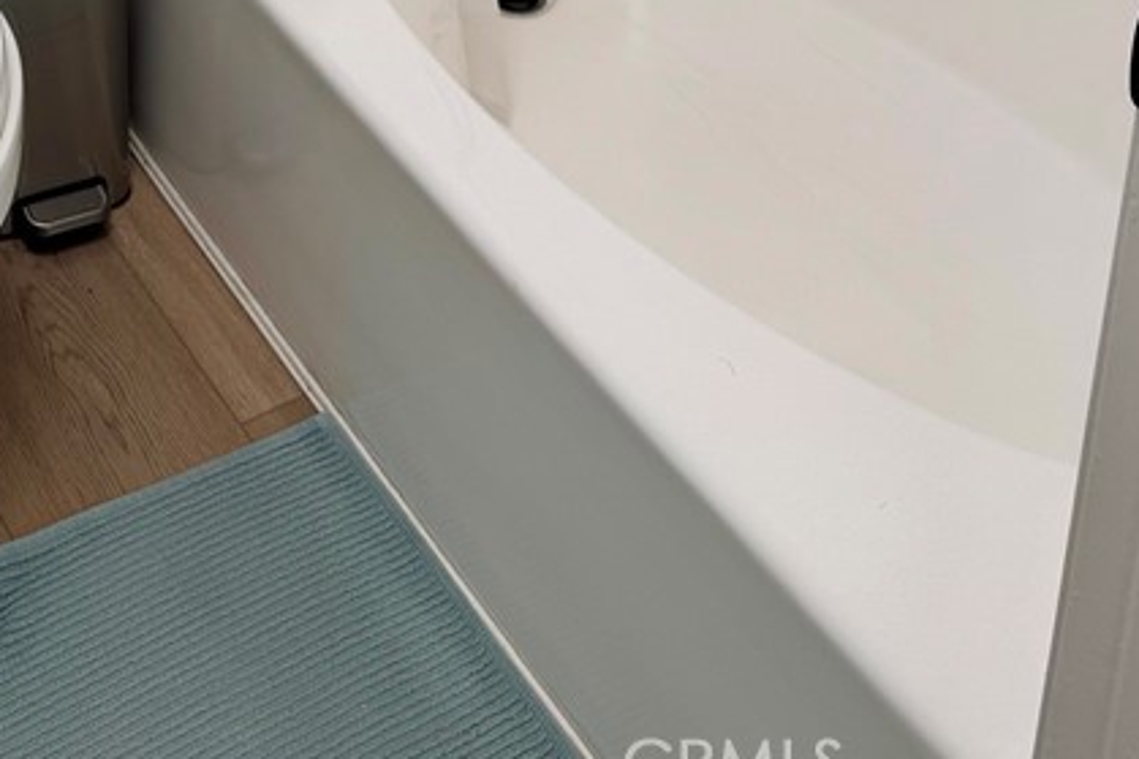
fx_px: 1929
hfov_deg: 32.4
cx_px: 318
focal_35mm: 61
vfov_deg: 17.9
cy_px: -590
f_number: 1.78
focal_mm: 6.76
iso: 50
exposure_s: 1/124
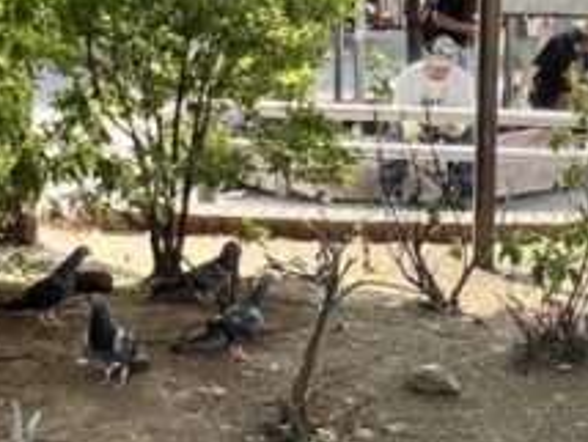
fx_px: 1207
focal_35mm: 71
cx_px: 530
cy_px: 162
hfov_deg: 26.4
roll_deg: -1.7
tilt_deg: -8.9
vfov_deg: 20.7
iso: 32
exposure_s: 1/277
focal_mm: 1.57
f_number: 1.8
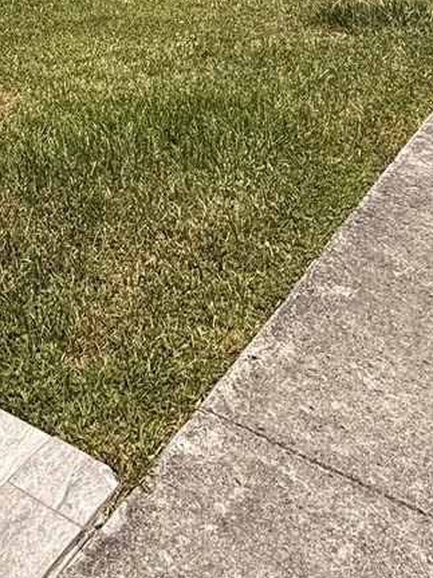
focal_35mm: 52
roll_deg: +0.8
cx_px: -55
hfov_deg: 25.7
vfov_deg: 31.1
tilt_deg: -2.9
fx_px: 868
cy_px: -114
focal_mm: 2.22
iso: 50
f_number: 2.2
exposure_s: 1/1961
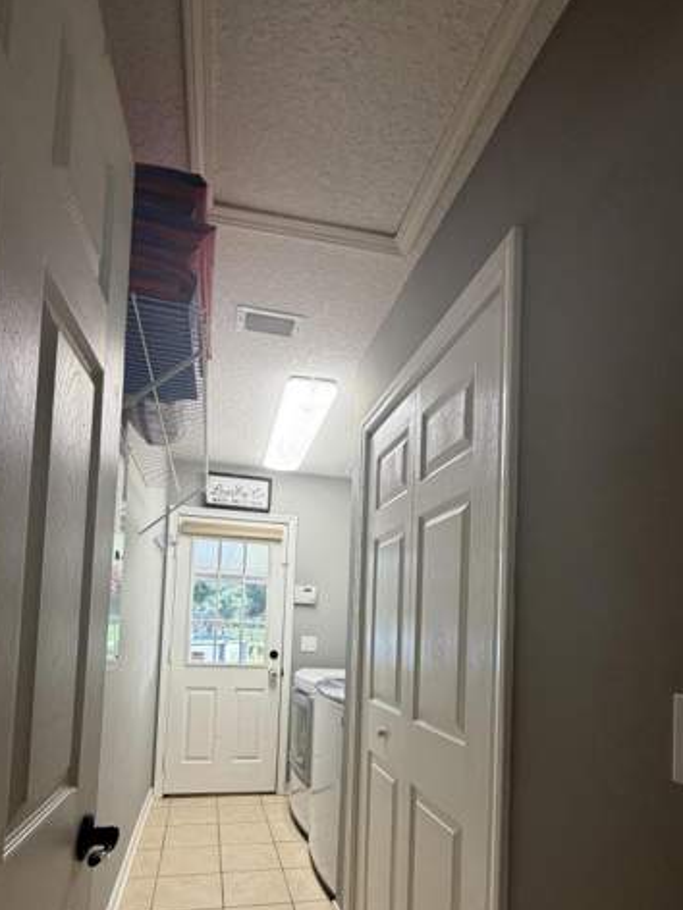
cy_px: 609
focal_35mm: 19
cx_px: 314
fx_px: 500
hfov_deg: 68.6
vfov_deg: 81.7
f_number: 2.2
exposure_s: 1/120
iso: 250
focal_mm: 2.22
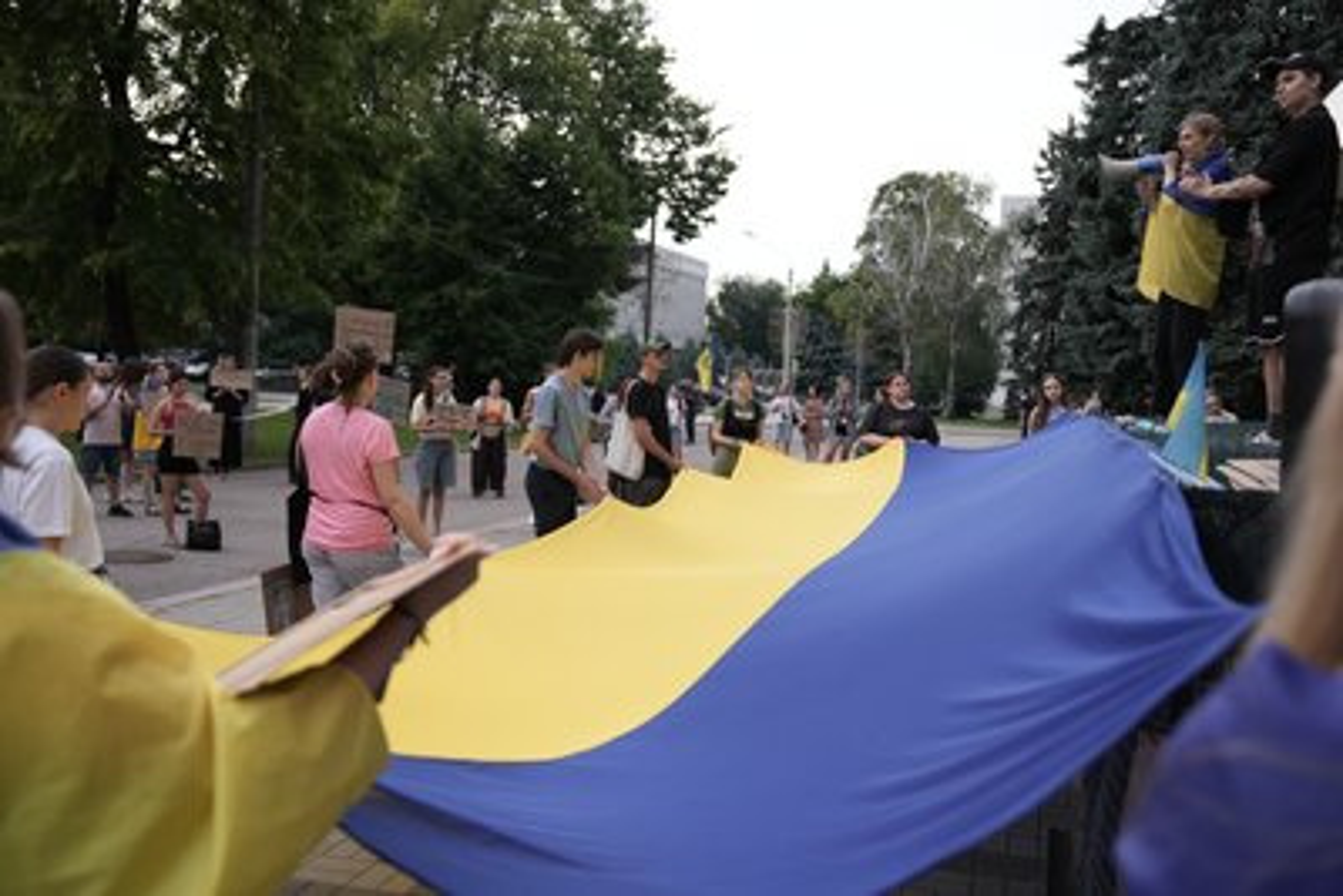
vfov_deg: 37.9
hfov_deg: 54.4
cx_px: 672
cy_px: 448
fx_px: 1306
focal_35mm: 35
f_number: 2.8
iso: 160
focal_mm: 35
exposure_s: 1/250
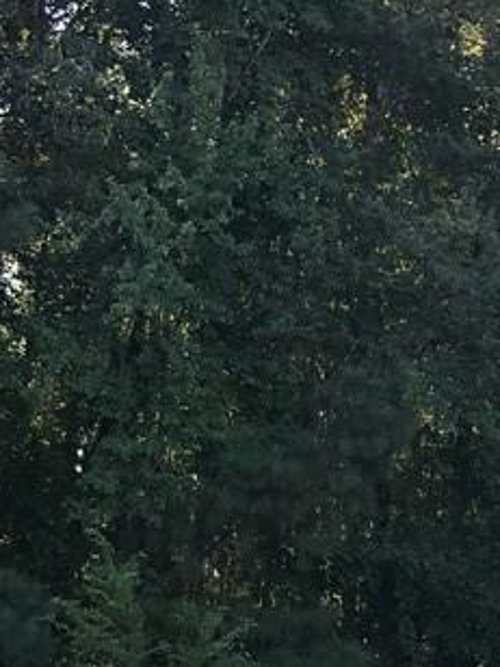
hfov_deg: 15.9
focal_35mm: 93
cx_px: 258
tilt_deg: -10.5
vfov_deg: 18.9
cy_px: 964
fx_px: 1791
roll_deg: -3.5
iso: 20
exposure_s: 1/354
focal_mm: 3.99
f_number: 1.8
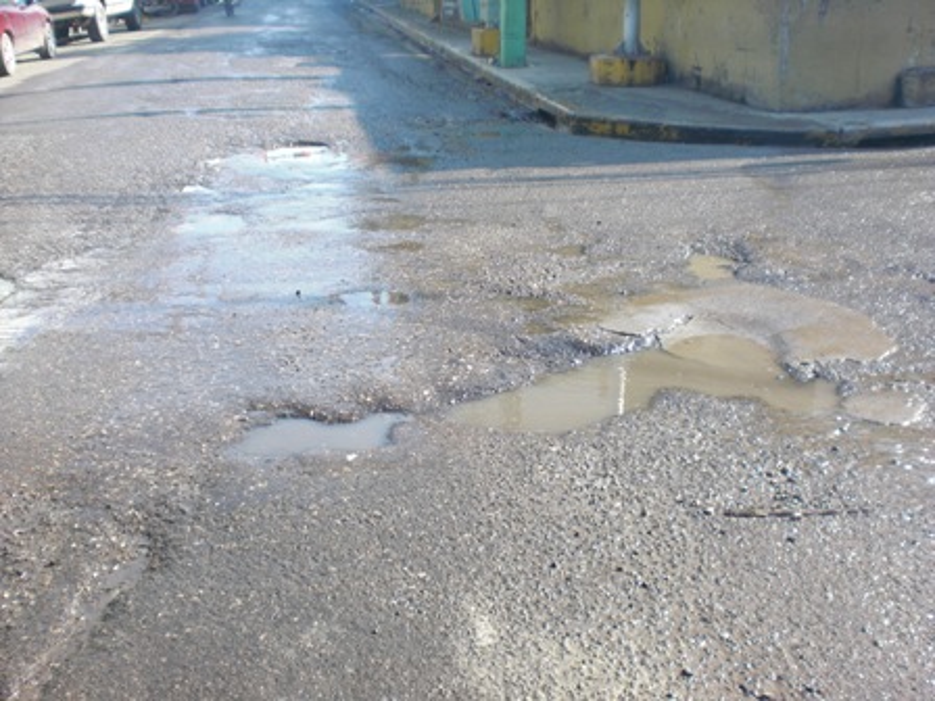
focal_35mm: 38
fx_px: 1026
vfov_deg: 37.7
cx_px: 468
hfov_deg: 49.0
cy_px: 350
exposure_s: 1/320
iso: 64
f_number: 3.1
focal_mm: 6.3
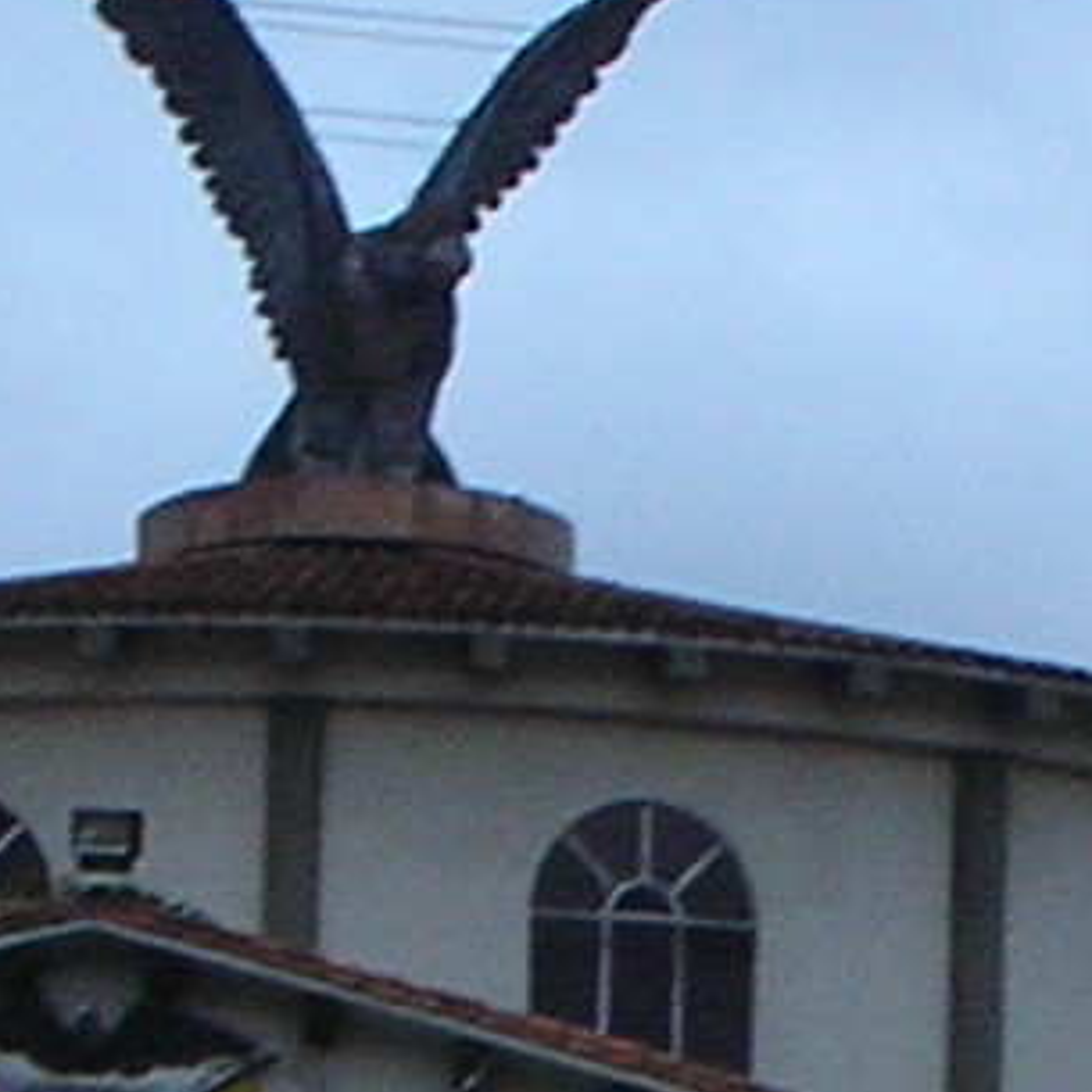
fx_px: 9387
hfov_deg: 6.7
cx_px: 670
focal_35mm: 263
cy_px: 1565
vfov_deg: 6.6
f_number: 3
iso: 65
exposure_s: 1/30
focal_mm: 5.8
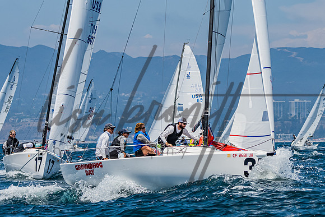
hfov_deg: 7.6
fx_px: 2439
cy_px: 103
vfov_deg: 5.1
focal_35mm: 270
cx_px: 205
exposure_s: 1/2500
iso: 400
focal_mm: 135
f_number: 6.3
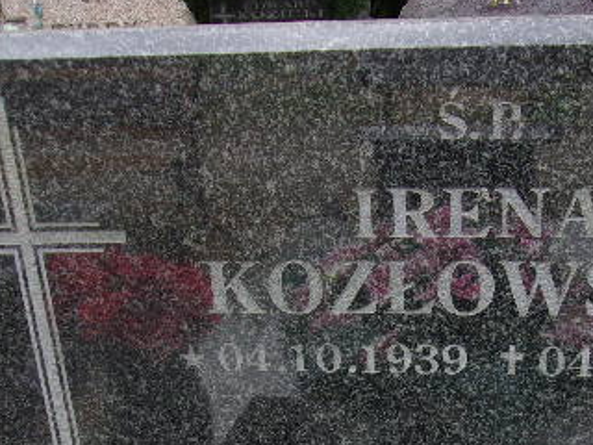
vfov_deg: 26.4
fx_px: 925
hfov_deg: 35.2
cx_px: 398
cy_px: 378
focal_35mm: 54
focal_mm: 4.9
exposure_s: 1/210
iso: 80
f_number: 3
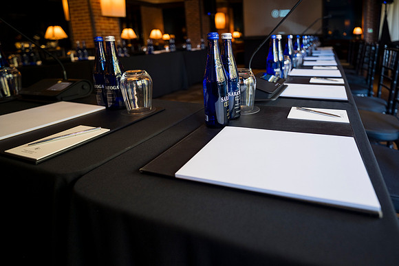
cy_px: 133
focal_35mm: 16
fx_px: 177
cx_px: 200
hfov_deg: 96.7
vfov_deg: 73.8
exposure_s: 1/40
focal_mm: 16
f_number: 2.2
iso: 180
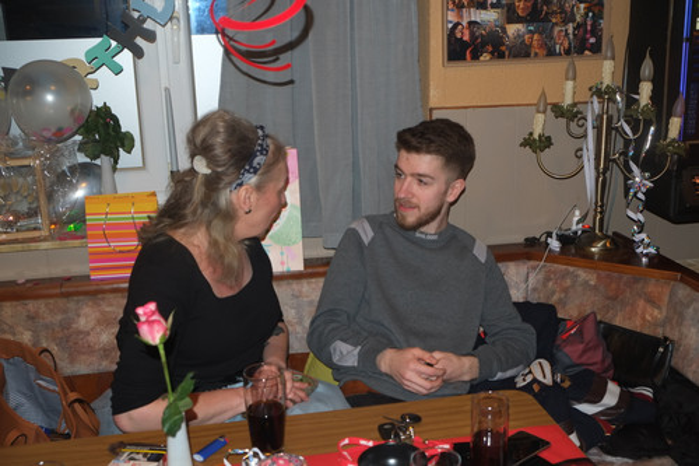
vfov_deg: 31.9
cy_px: 233
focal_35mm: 42
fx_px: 815
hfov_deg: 46.4
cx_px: 350
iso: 800
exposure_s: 1/15
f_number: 6.4
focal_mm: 27.7
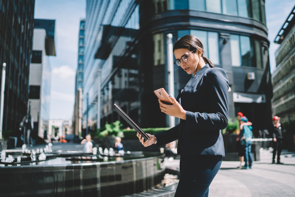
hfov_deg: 54.4
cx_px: 148
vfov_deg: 37.9
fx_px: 287
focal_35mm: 35
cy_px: 98
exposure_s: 1/2500
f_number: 1.4
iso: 100
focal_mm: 35
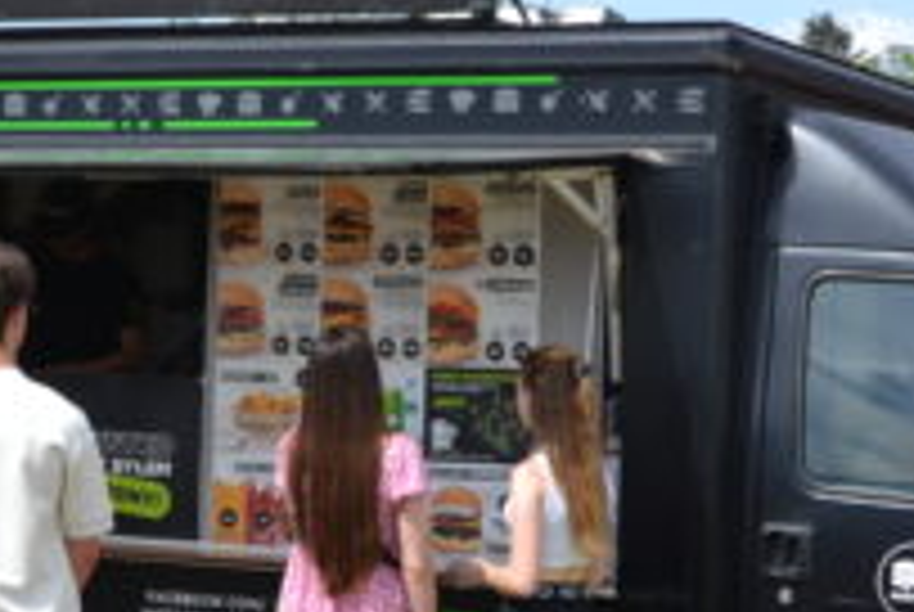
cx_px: 410
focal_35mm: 102
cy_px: 342
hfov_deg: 20.0
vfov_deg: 13.5
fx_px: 2593
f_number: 8
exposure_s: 1/250
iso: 100
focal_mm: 18
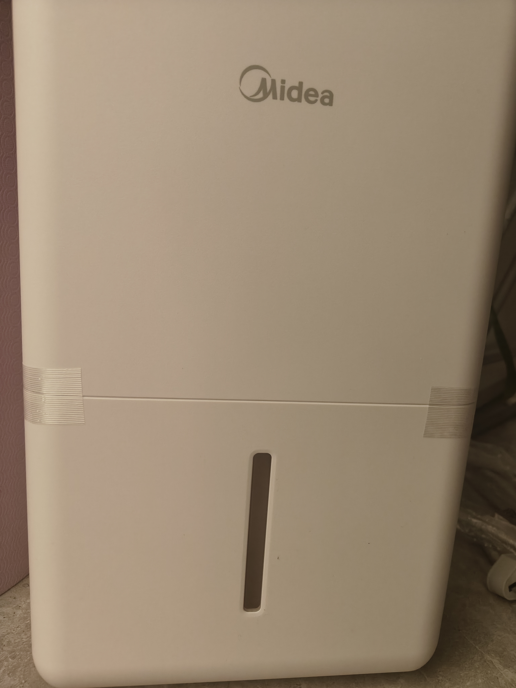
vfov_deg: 71.6
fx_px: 477
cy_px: 344
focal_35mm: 24
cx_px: 258
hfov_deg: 56.8
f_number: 1.8
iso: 640
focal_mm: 5.59
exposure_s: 1/50
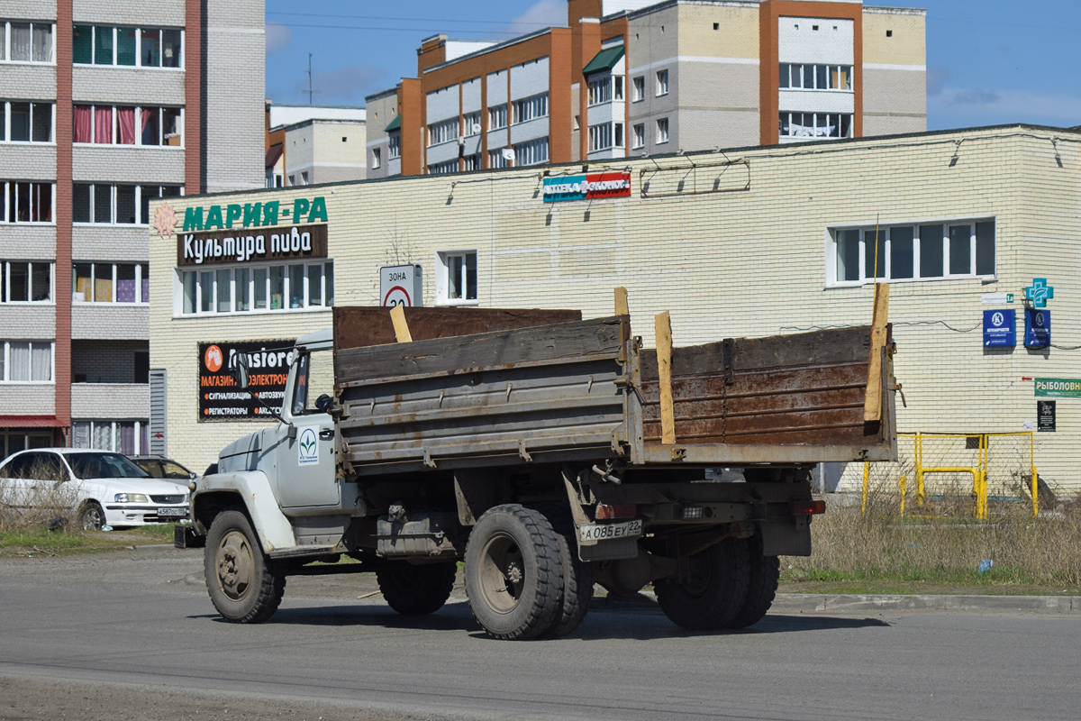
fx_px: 2477
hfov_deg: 24.6
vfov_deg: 16.6
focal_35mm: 82
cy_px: 360
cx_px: 540
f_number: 6.3
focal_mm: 55
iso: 100
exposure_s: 1/1000
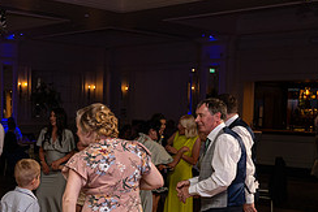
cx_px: 4
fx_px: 504
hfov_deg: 32.4
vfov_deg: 23.6
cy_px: 157
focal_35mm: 57
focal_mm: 24
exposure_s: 1/160
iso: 500
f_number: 3.5
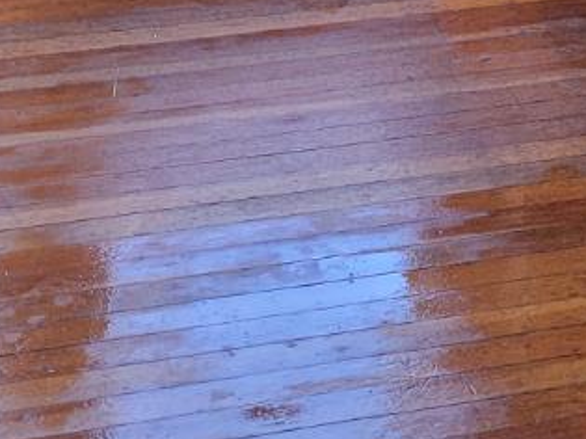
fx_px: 2098
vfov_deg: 11.0
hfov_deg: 15.3
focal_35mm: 124
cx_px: 726
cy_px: -405
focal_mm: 5.4
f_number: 1.8
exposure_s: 1/120
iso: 200
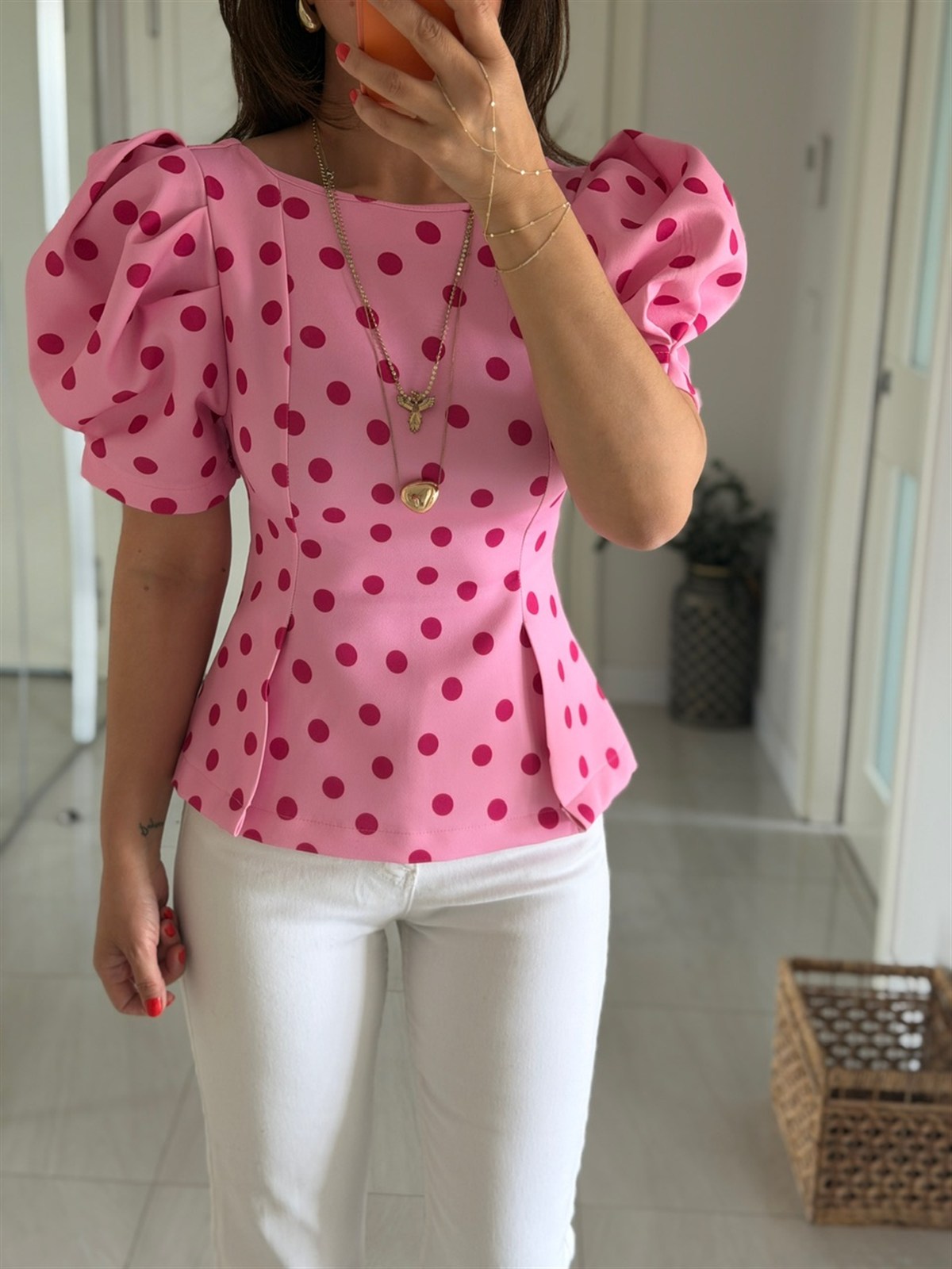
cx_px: 476
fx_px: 1760
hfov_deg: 30.3
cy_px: 634
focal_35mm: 48
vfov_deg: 39.7
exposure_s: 1/60
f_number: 1.78
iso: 125
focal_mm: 6.76
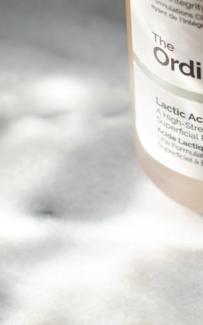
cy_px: 175
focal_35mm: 313
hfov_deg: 4.2
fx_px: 2772
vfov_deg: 6.7
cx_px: 299
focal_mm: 50
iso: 200
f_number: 4
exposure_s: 1/500
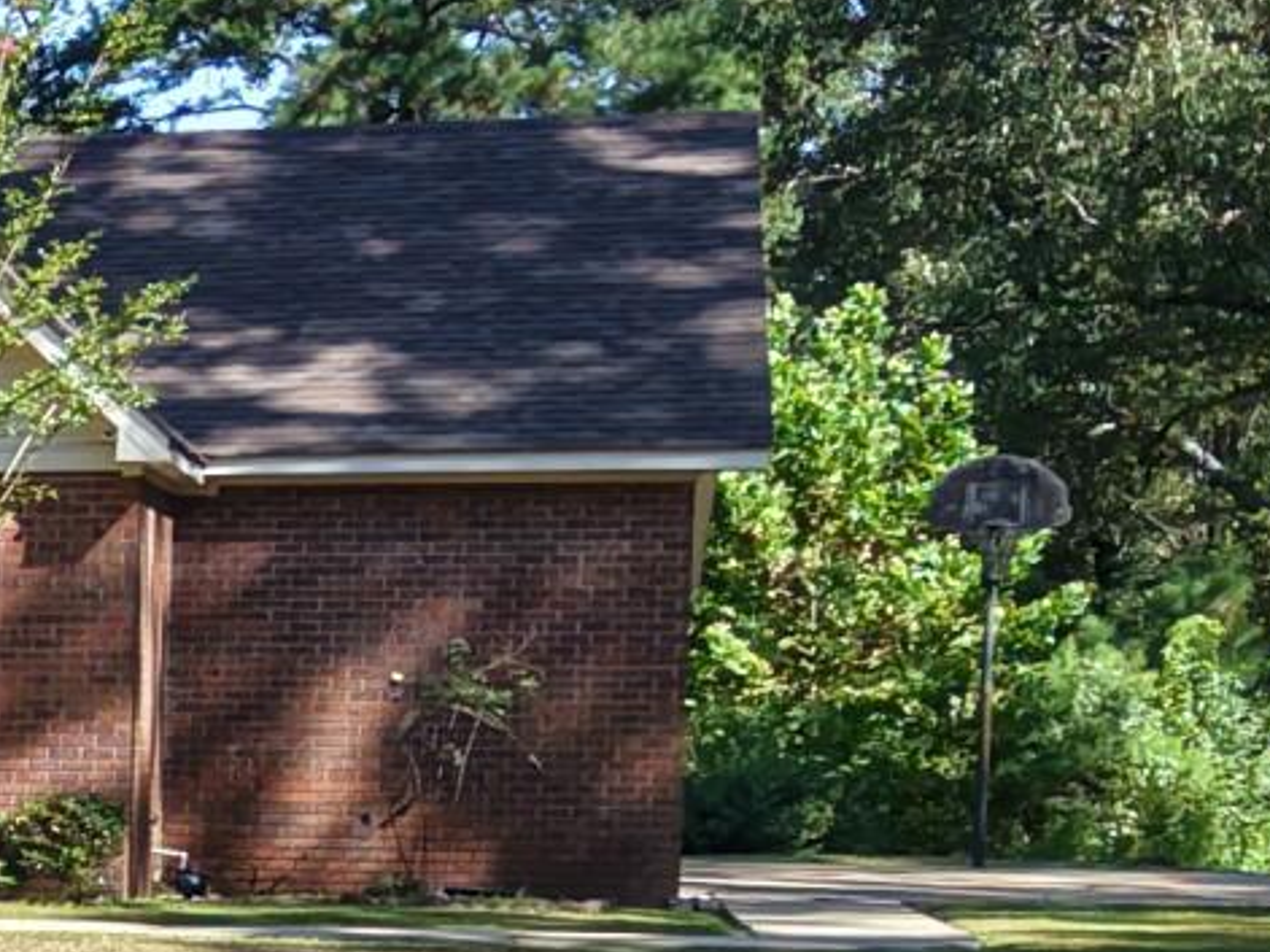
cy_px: 1073
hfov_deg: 11.0
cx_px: -1720
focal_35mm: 153
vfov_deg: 9.6
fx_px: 5612
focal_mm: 8.67
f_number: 1.8
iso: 100
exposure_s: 1/800
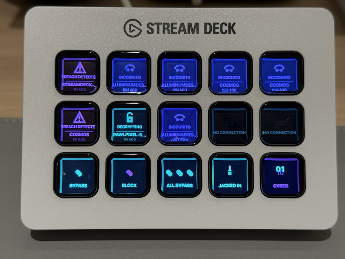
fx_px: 478
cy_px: 130
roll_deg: -0.3
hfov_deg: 39.7
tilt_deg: -35.9
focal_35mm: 48
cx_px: 172
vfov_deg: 30.3
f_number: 1.78
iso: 100
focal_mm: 6.76
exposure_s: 1/60
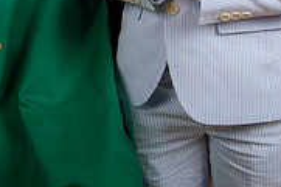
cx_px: -28
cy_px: -97
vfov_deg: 9.4
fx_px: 1099
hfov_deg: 14.2
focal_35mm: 141
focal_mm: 44
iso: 320
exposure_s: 1/200
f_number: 8
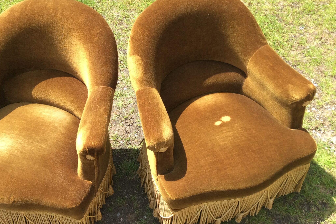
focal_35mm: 42
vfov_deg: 31.9
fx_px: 392
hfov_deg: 46.2
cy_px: 106
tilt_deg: -46.2
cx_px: 135
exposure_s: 1/506
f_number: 2.4
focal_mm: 3.3
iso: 32
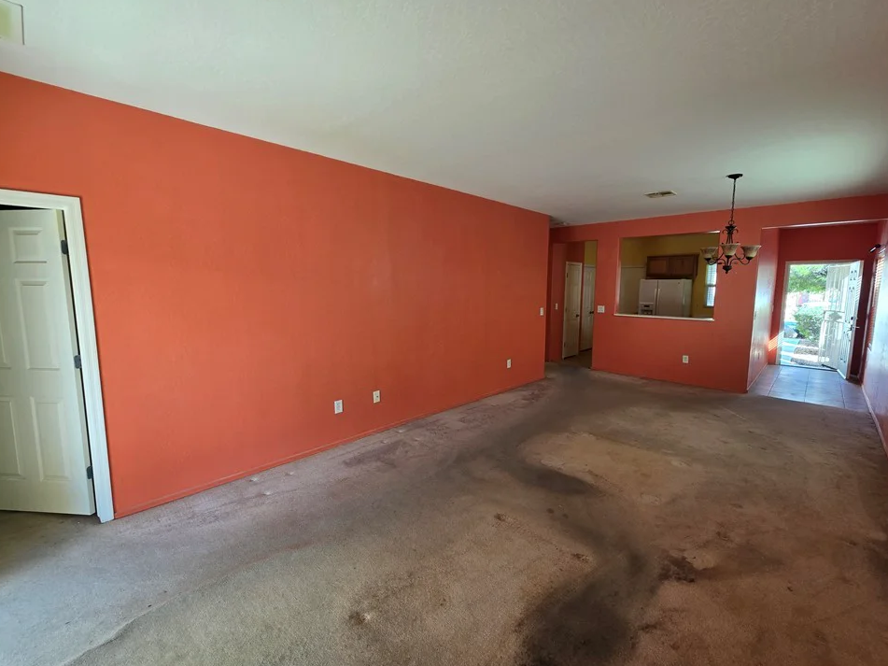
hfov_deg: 102.1
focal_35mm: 14
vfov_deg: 85.7
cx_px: 453
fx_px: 359
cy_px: 333
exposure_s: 1/60
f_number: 2.2
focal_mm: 2.2
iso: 50
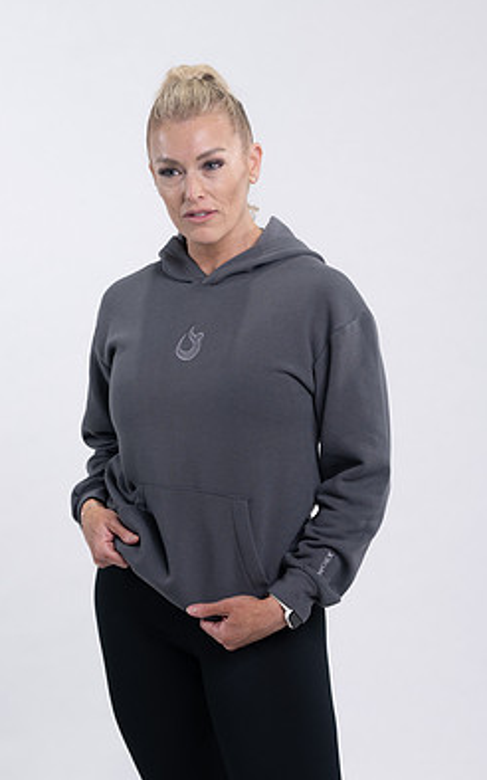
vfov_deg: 21.0
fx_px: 2104
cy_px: 370
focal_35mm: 99
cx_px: 198
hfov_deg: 13.2
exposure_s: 1/125
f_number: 4
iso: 200
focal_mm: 85
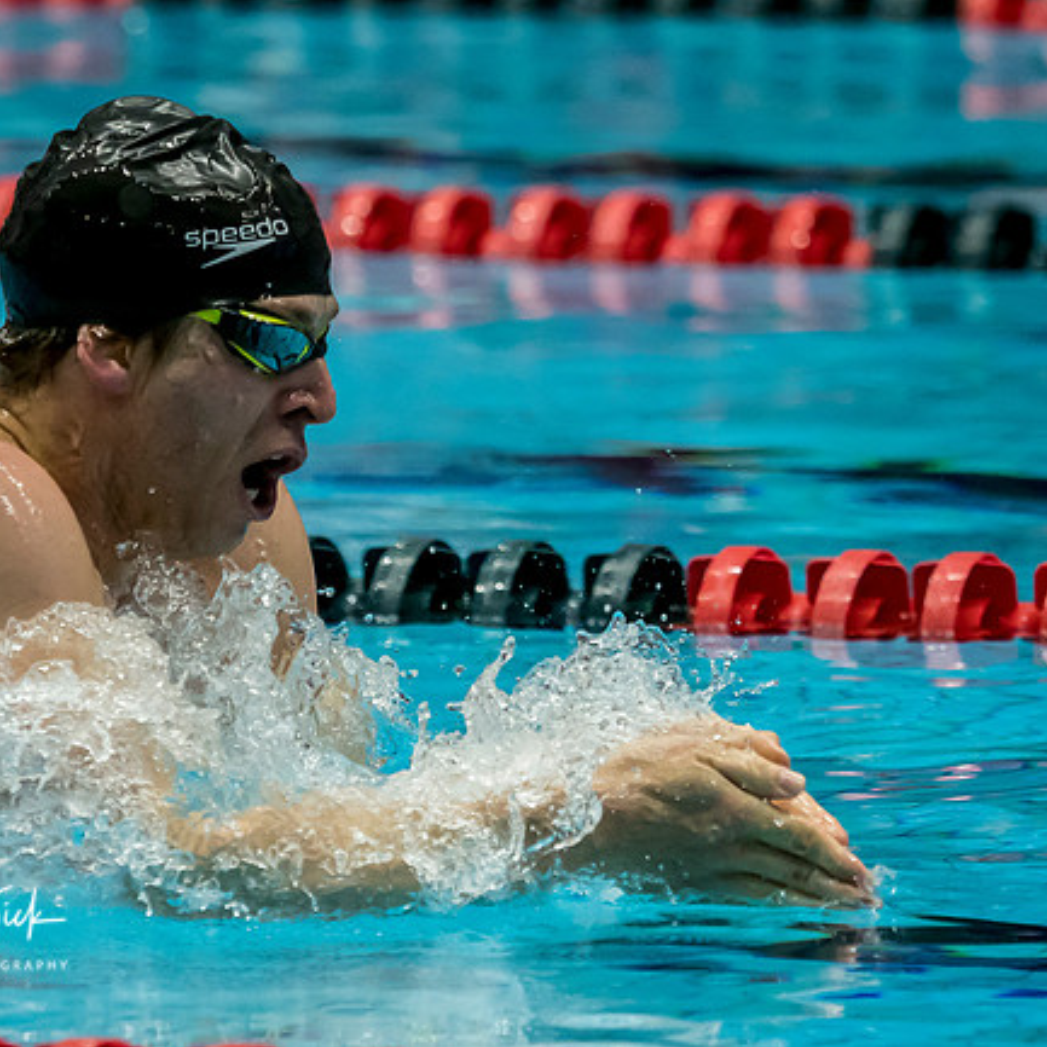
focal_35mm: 536
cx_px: 449
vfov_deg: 3.3
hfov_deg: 3.3
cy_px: 487
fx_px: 18342
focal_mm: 150
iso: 2500
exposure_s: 1/1000
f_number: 2.8
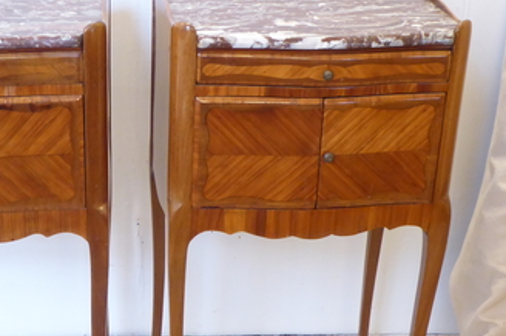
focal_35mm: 80
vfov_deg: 17.0
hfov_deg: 25.1
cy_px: 240
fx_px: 1123
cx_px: 126
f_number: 3.8
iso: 400
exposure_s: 1/8
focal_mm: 7.2
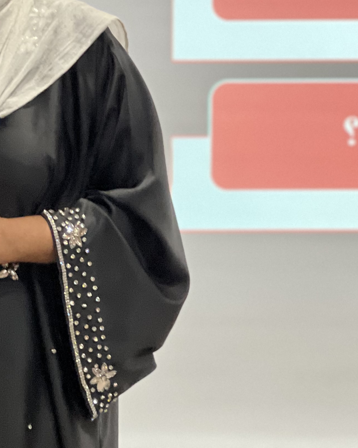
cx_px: 48
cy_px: 202
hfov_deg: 8.2
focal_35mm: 187
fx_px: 2478
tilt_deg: +1.5
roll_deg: -1.0
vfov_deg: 10.3
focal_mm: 9
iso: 320
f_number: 2.8
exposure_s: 1/33
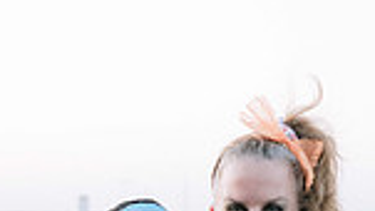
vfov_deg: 9.8
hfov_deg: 19.6
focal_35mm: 109
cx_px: 219
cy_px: 511
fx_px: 1084
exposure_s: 1/400
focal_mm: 35
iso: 1000
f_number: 2.8
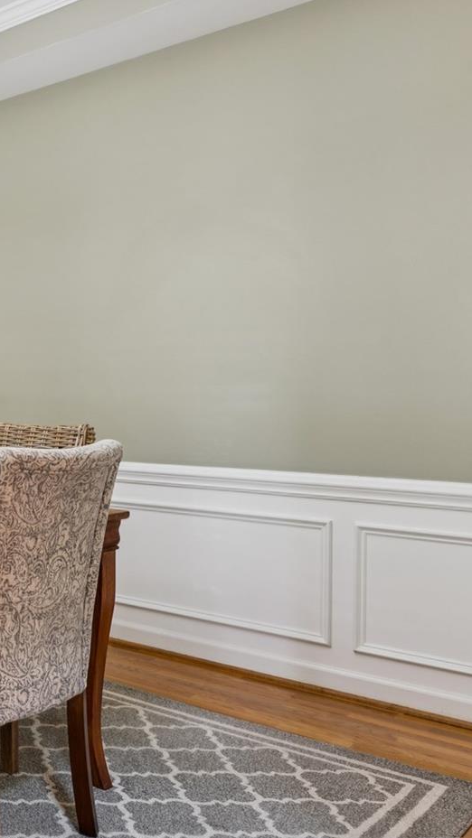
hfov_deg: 24.6
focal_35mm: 38
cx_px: -220
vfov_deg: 52.3
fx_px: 854
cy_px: 399
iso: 100
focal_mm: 16.6
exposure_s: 1.6
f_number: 13
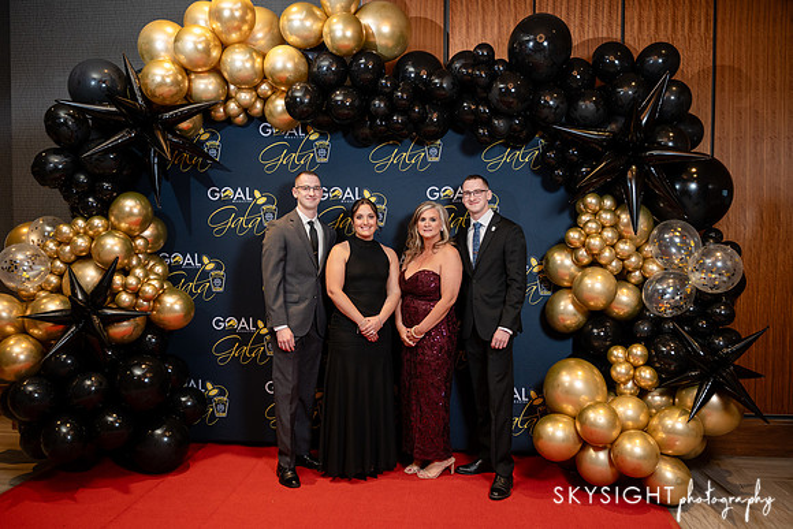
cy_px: 264
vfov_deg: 44.4
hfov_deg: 62.8
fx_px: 649
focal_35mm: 29
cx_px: 396
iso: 1000
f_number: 2.8
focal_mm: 28
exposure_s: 1/200
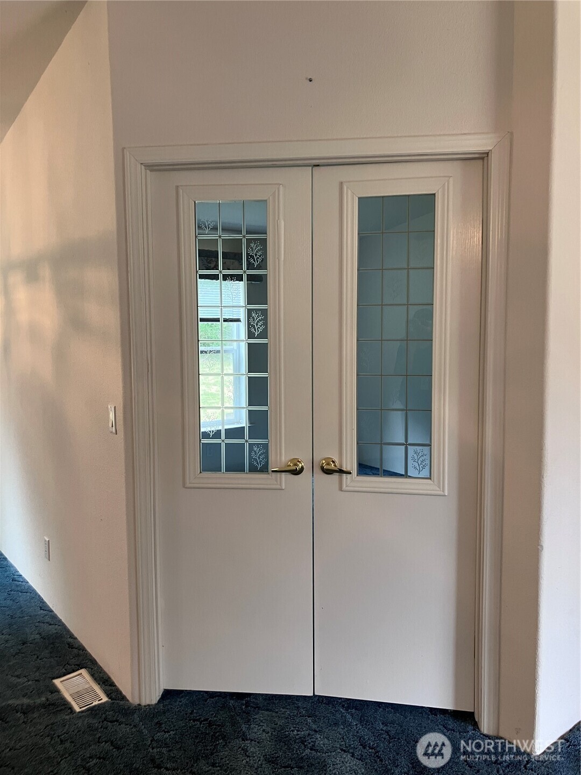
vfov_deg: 63.4
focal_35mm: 28
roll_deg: -0.2
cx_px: 290
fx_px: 627
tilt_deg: -4.3
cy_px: 388
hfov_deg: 49.7
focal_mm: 3.99
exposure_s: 1/60
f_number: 1.8
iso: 100
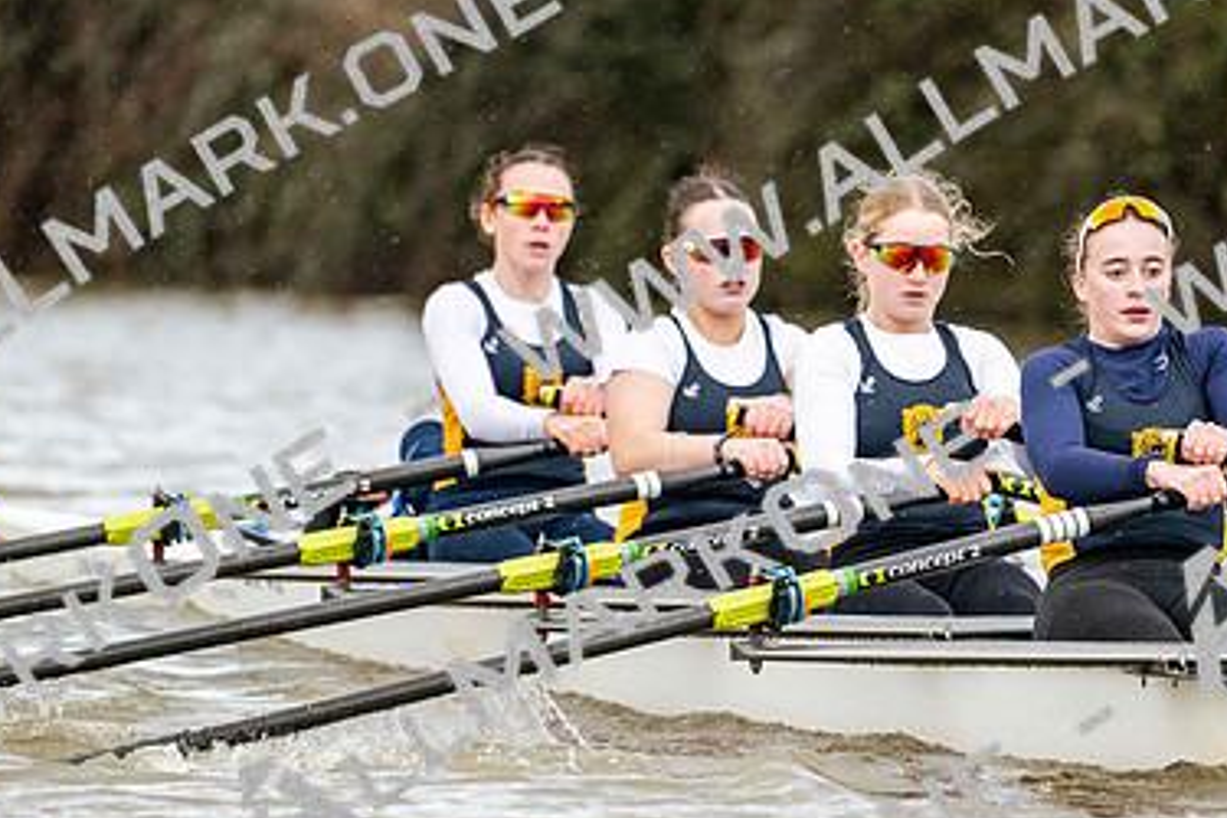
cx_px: 903
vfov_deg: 2.2
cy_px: 391
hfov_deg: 3.3
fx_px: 21062
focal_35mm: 618
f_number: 4.5
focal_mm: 400
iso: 3600
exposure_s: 1/1600
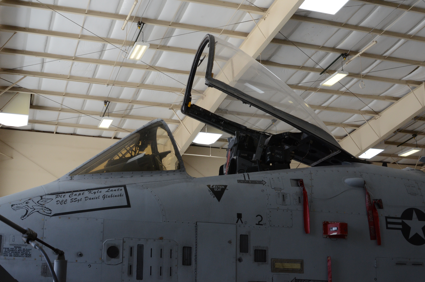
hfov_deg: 37.9
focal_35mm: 52
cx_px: 212
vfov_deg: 25.6
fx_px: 619
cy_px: 141
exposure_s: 1/100
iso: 800
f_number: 16
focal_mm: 35
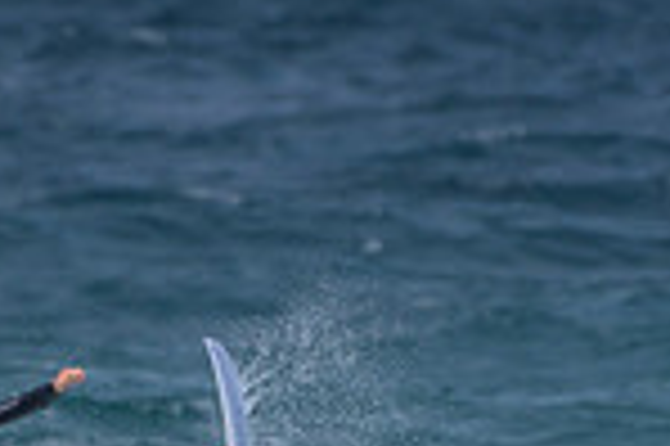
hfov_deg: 0.9
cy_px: 565
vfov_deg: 0.6
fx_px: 44375
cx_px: 265
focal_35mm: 2387
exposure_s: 1/2000
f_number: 5.6
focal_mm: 500
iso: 80
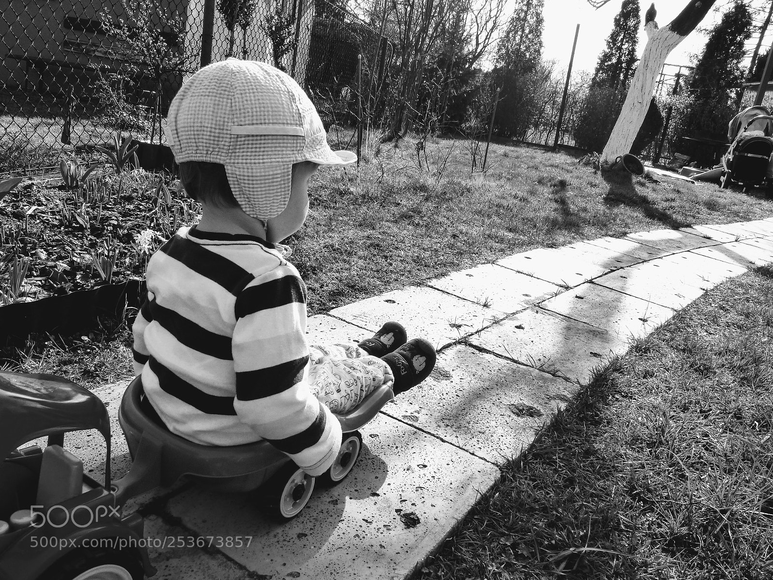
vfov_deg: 48.2
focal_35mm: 29
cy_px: 290
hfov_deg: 61.7
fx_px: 648
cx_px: 386
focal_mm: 5.1
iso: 160
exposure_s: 1/500
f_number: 4
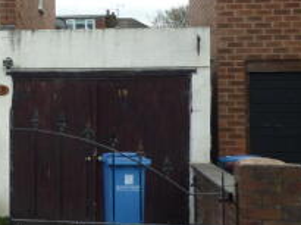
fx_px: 816
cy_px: 48
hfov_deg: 19.2
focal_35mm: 94
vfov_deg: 15.6
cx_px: -98
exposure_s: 1/800
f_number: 2.8
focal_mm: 5.5
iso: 80
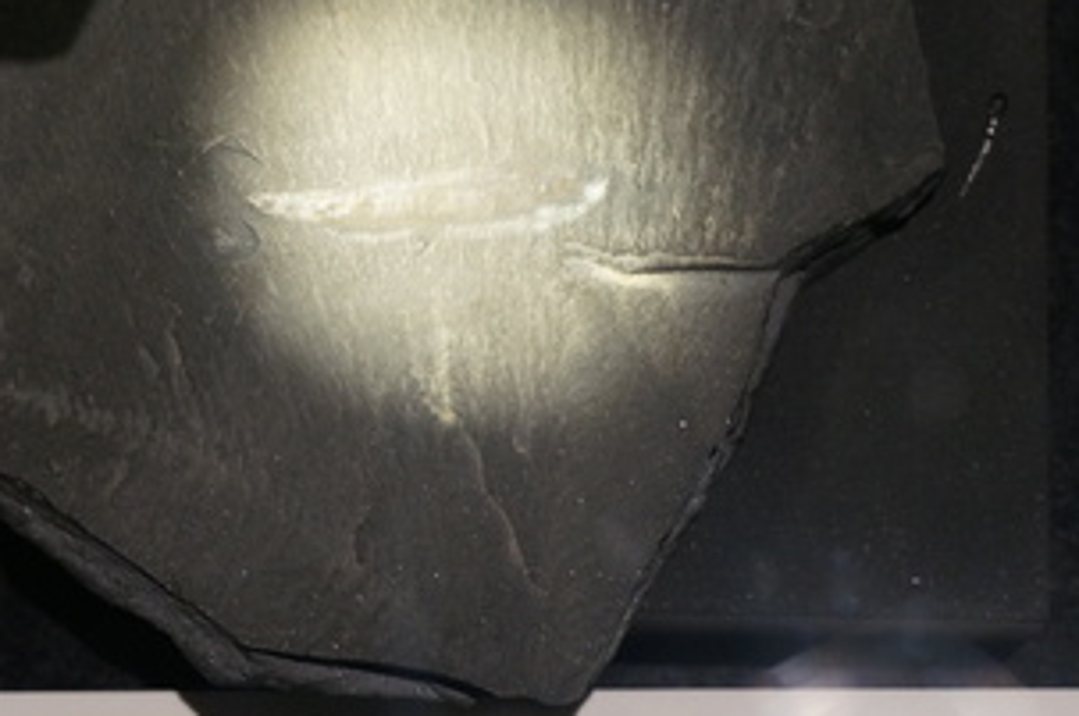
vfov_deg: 12.1
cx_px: 513
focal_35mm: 113
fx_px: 3381
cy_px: 337
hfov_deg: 18.1
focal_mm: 38
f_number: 5.6
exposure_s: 1/60
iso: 1250
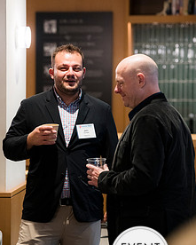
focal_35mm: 182
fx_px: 1319
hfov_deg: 8.5
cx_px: 66
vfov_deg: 10.6
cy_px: 114
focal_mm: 119
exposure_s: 1/200
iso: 1400
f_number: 3.2
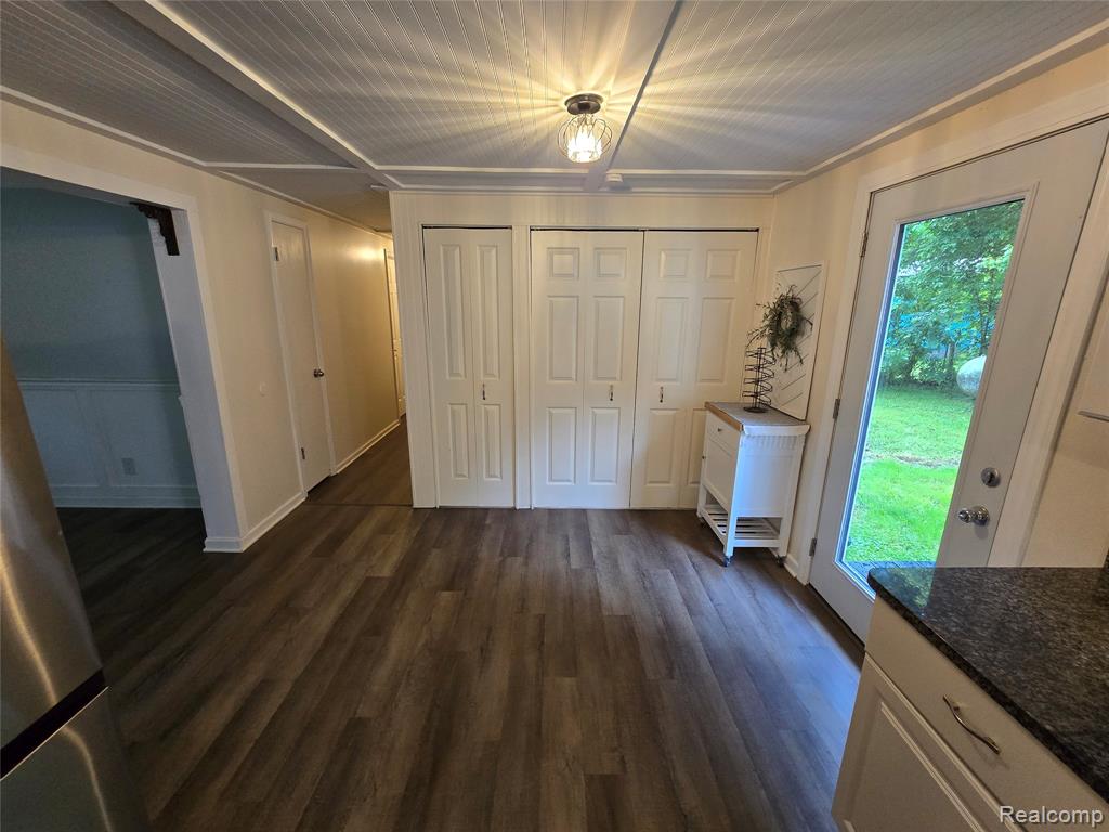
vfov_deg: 89.9
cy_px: 416
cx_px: 554
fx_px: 416
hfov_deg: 106.2
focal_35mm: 13
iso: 250
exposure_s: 1/60
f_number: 2.2
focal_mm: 2.2
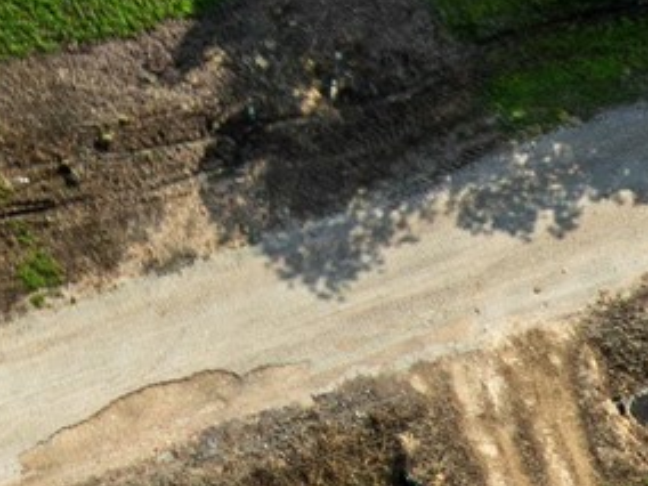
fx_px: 3239
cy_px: -783
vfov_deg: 7.8
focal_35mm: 173
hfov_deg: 10.9
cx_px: -391
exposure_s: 1/500
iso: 100
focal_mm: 12.29
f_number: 6.3
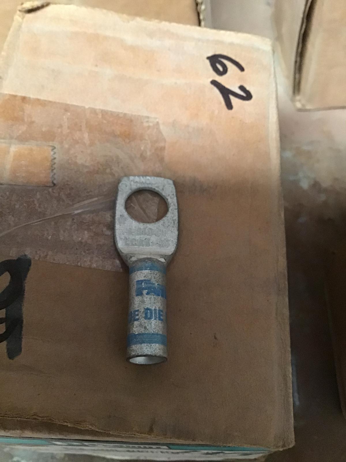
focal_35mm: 31
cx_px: 173
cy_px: 231
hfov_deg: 45.4
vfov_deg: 58.4
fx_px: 413
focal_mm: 3.3
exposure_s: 1/15
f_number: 2.4
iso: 400
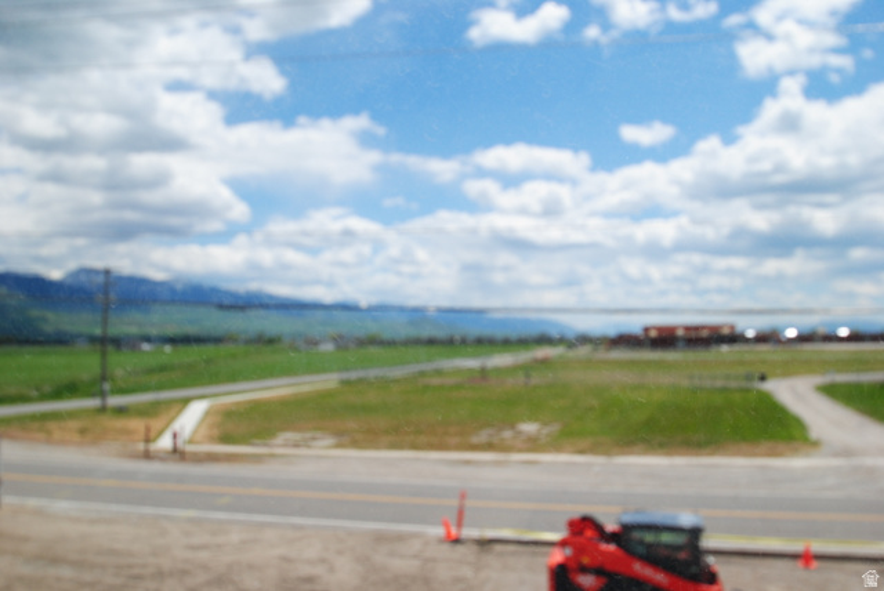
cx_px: 442
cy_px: 296
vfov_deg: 40.0
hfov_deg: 57.2
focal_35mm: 33
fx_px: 811
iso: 125
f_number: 10
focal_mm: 22
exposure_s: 1/250
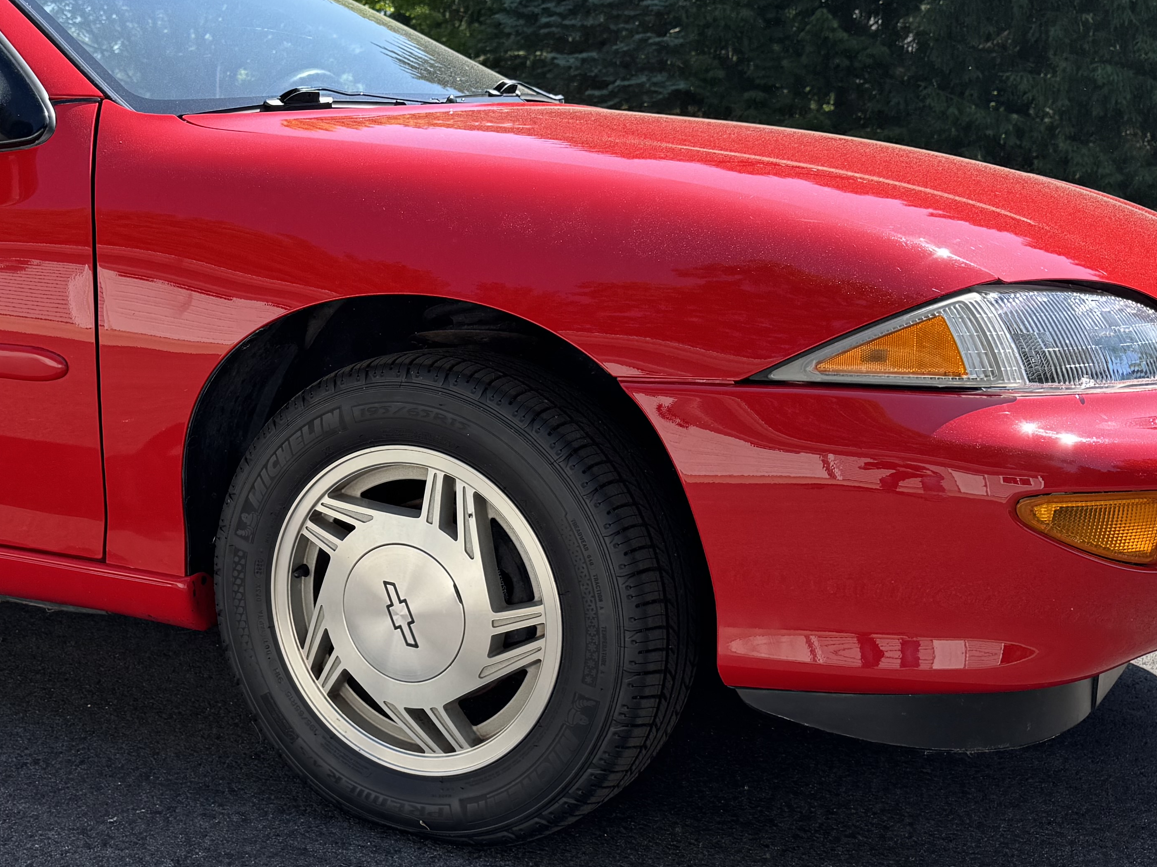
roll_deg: +0.4
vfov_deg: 29.7
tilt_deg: -11.6
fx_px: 1638
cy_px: 476
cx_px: 257
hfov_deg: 37.7
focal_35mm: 49
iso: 80
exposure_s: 1/1076
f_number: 1.78
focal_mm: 6.76
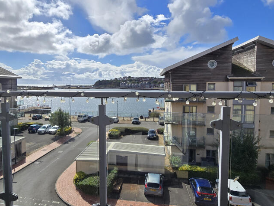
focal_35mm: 21
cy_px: 97
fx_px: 166
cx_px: 116
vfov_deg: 63.4
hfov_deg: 78.5
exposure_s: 1/4199
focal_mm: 2.2
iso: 50
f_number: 2.2
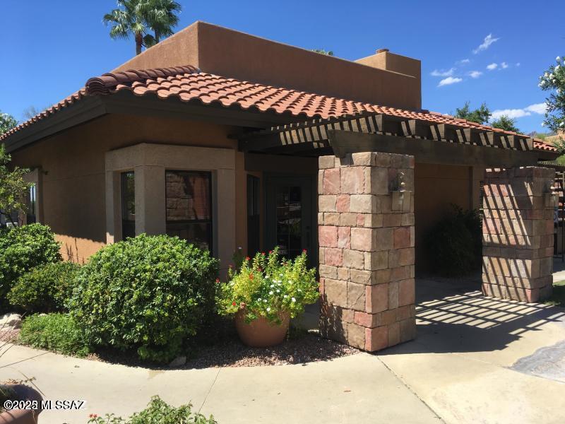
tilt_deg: -1.9
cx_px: 282
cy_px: 212
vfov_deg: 48.2
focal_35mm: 29
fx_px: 473
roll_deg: +1.7
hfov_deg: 61.7
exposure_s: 1/1054
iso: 25
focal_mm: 4.15
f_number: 2.2
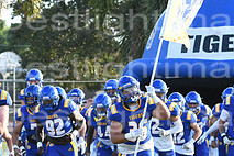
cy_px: 142
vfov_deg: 3.4
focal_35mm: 401
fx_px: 2606
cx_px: 149
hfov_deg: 5.1
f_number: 5.6
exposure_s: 1/500
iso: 320
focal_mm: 98
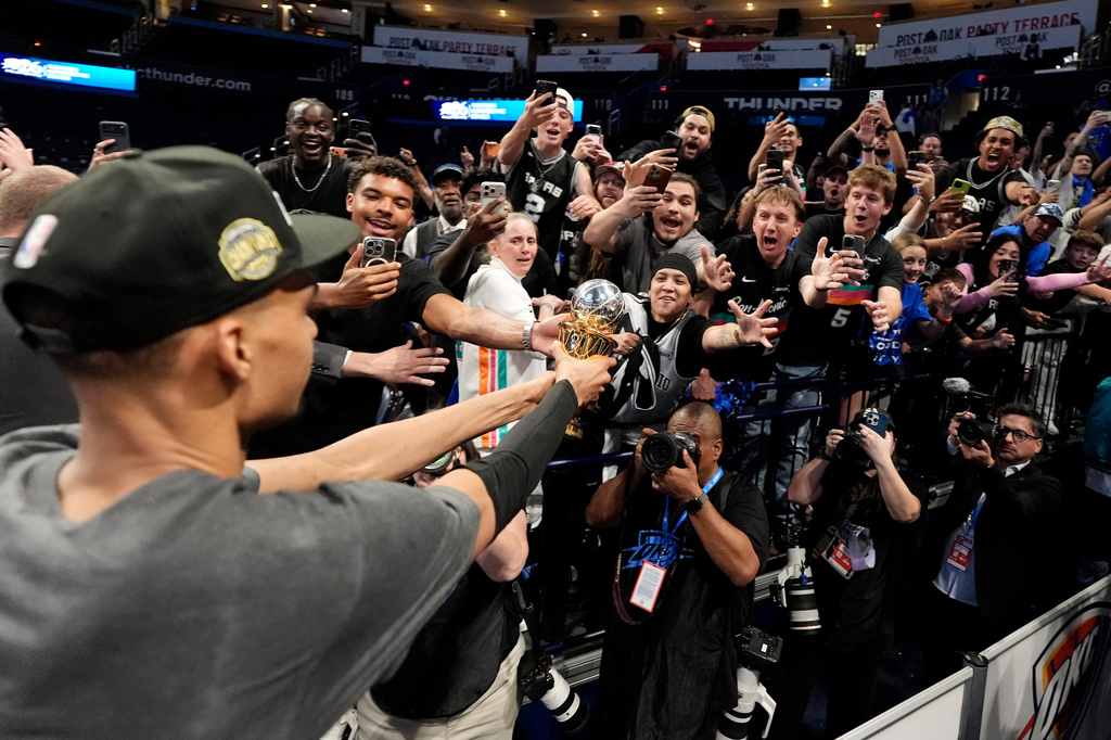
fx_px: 555
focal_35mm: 18
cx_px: 556
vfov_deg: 67.3
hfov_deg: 90.0
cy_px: 370
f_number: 2.8
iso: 5000
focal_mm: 18
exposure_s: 1/500
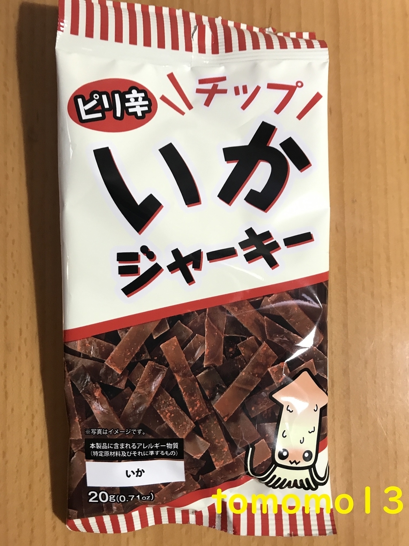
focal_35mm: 28
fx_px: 441
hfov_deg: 49.7
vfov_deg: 63.4
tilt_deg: -86.8
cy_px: 273
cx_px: 204
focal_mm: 3.99
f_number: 1.8
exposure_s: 1/17
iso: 50
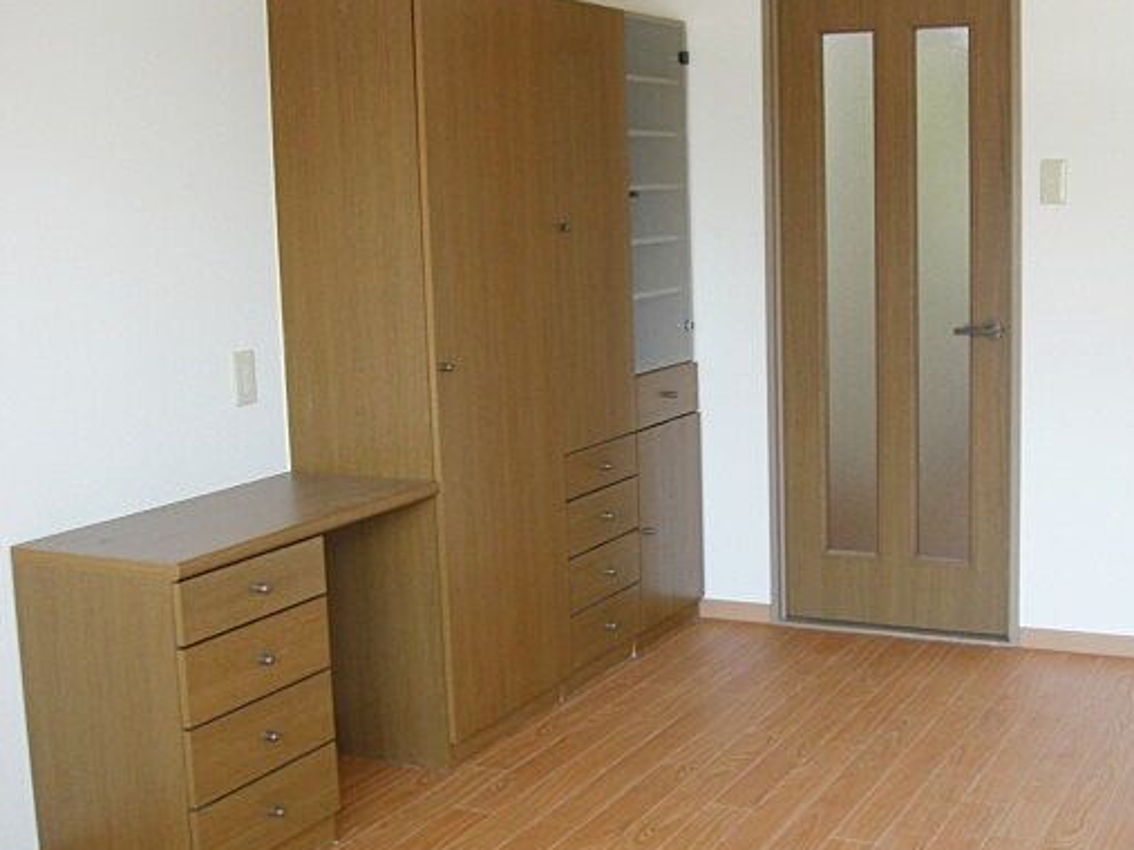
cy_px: 409
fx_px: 1572
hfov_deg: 39.4
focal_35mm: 48
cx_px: 714
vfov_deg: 30.3
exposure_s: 1/80
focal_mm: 7.9
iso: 200
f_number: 2.8
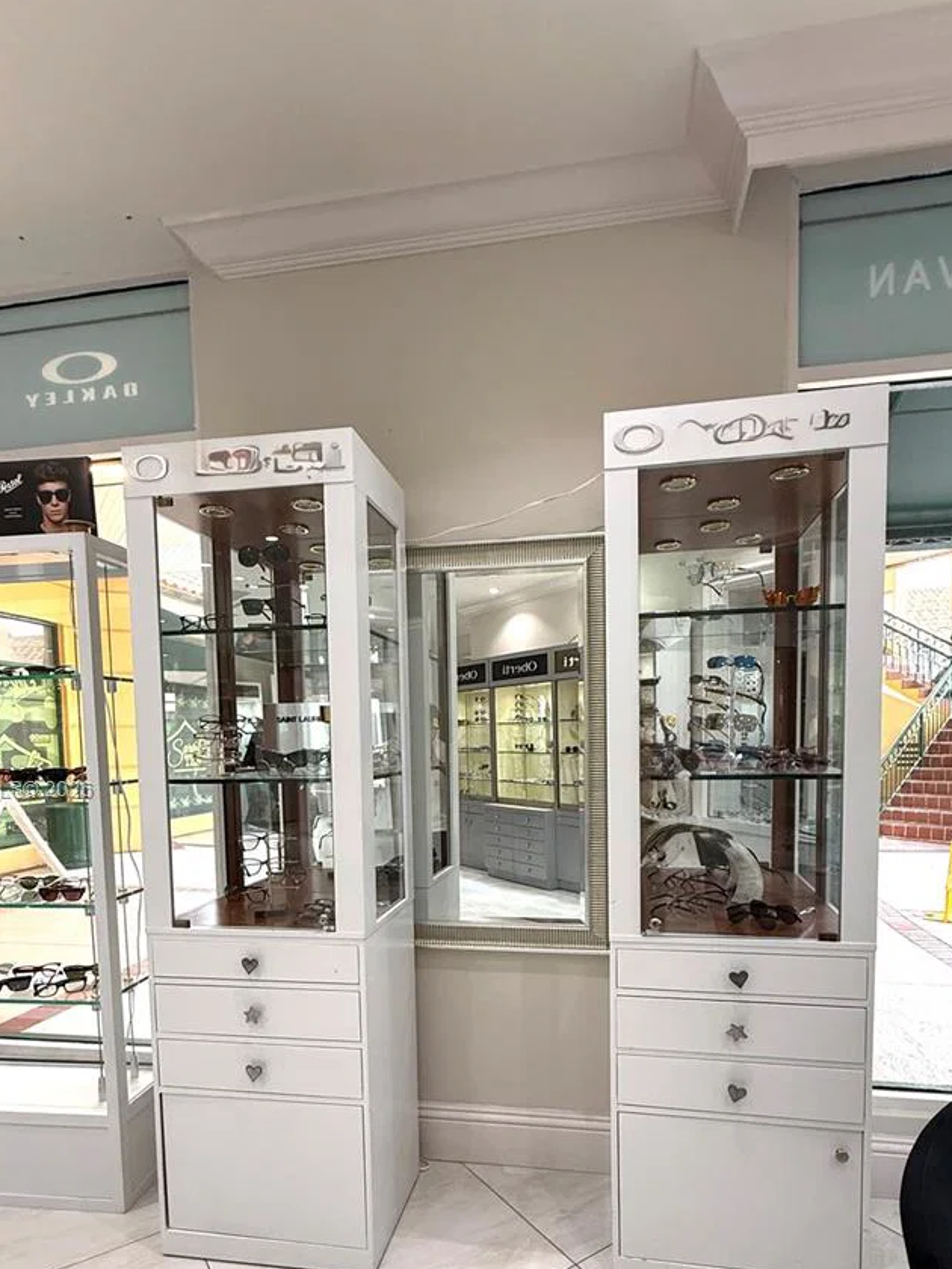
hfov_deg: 66.0
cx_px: 493
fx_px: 733
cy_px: 792
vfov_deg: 80.3
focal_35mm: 20
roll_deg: +0.7
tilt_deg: -2.8
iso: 200
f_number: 2.2
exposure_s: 1/60
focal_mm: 2.22
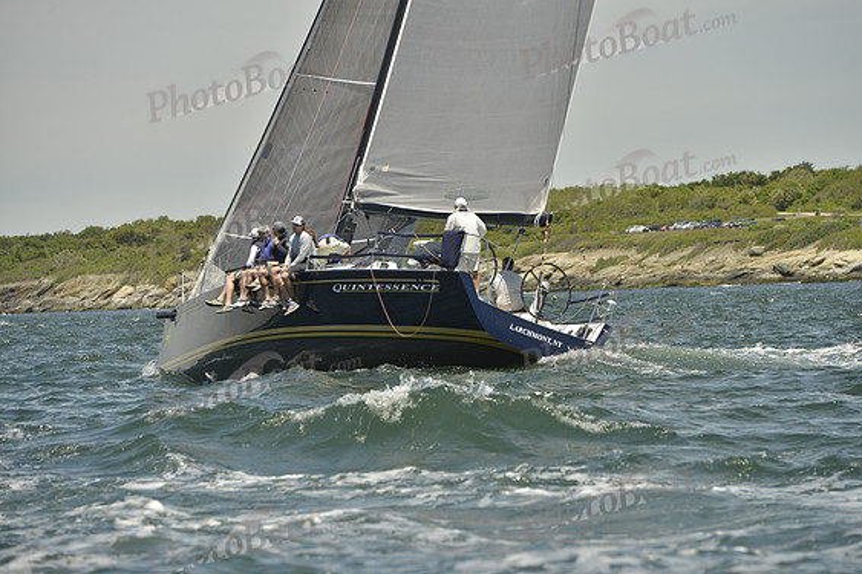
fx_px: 4811
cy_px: 282
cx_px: 442
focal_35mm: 201
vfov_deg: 6.8
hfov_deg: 10.2
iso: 280
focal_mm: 195
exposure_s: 1/1600
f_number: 8
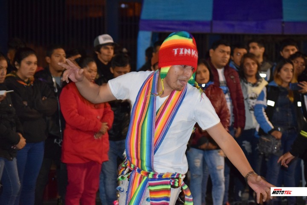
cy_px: 102
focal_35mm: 120
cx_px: 154
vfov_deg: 11.4
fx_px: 1023
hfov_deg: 17.1
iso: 3200
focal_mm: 80
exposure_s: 1/60
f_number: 4.2
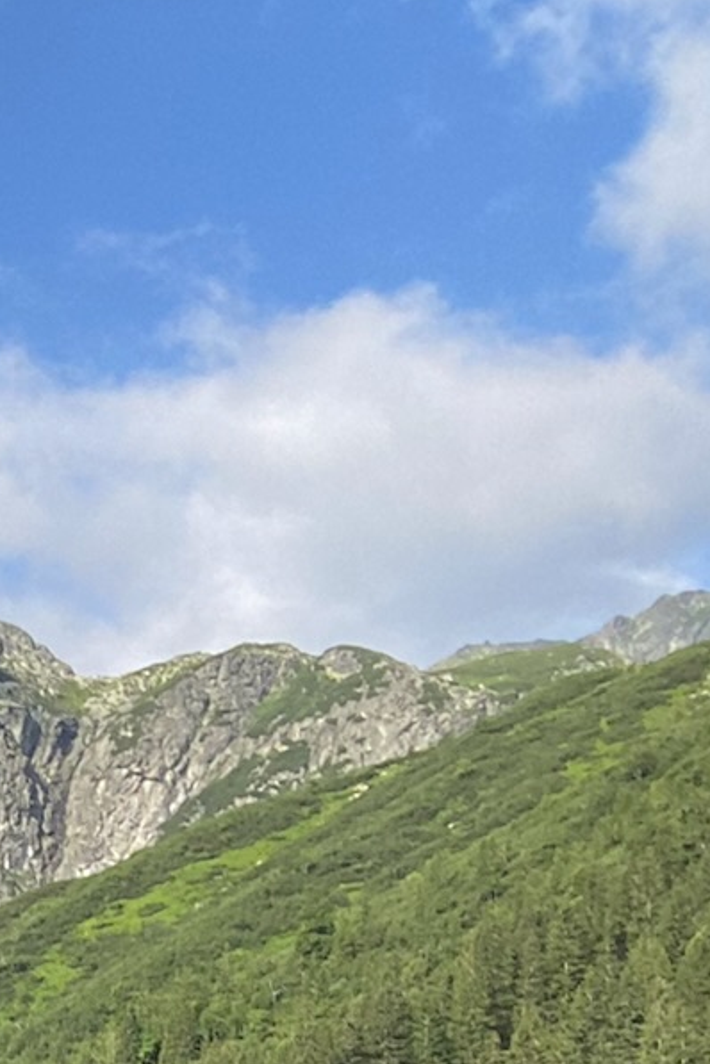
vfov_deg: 22.5
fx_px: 2426
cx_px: -1056
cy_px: 1335
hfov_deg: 12.5
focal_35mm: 82
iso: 25
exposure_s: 1/782
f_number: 2.2
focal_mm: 2.71
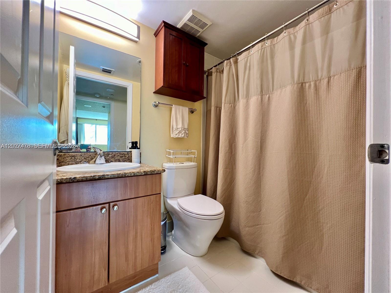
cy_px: 146
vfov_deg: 89.9
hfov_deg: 106.2
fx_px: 147
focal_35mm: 13
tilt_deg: -0.8
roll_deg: -0.9
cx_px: 196
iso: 160
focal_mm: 1.57
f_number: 1.8
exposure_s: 1/60
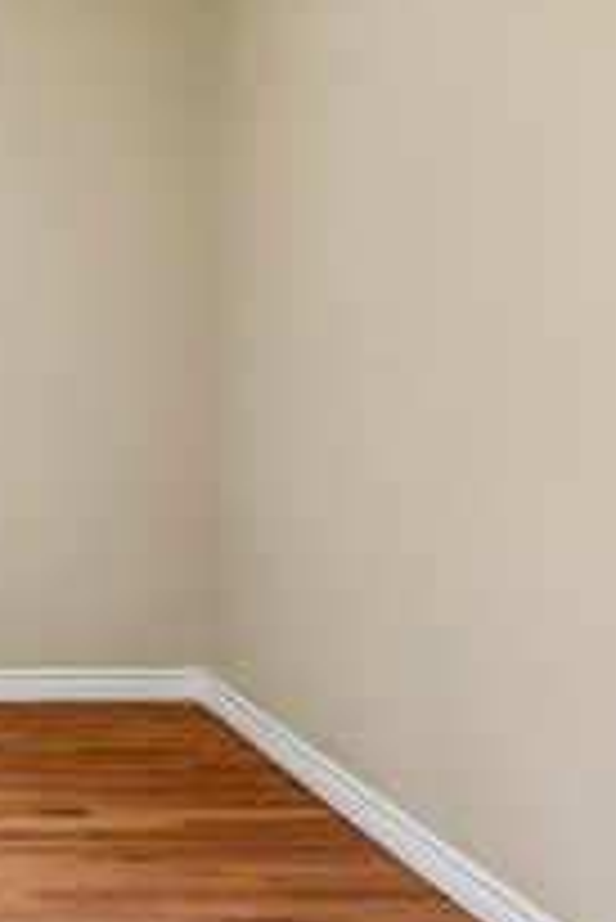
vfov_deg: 39.0
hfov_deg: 22.1
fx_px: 1281
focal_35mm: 50
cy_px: 290
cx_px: -319
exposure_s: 1/50
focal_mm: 16
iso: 400
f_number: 8
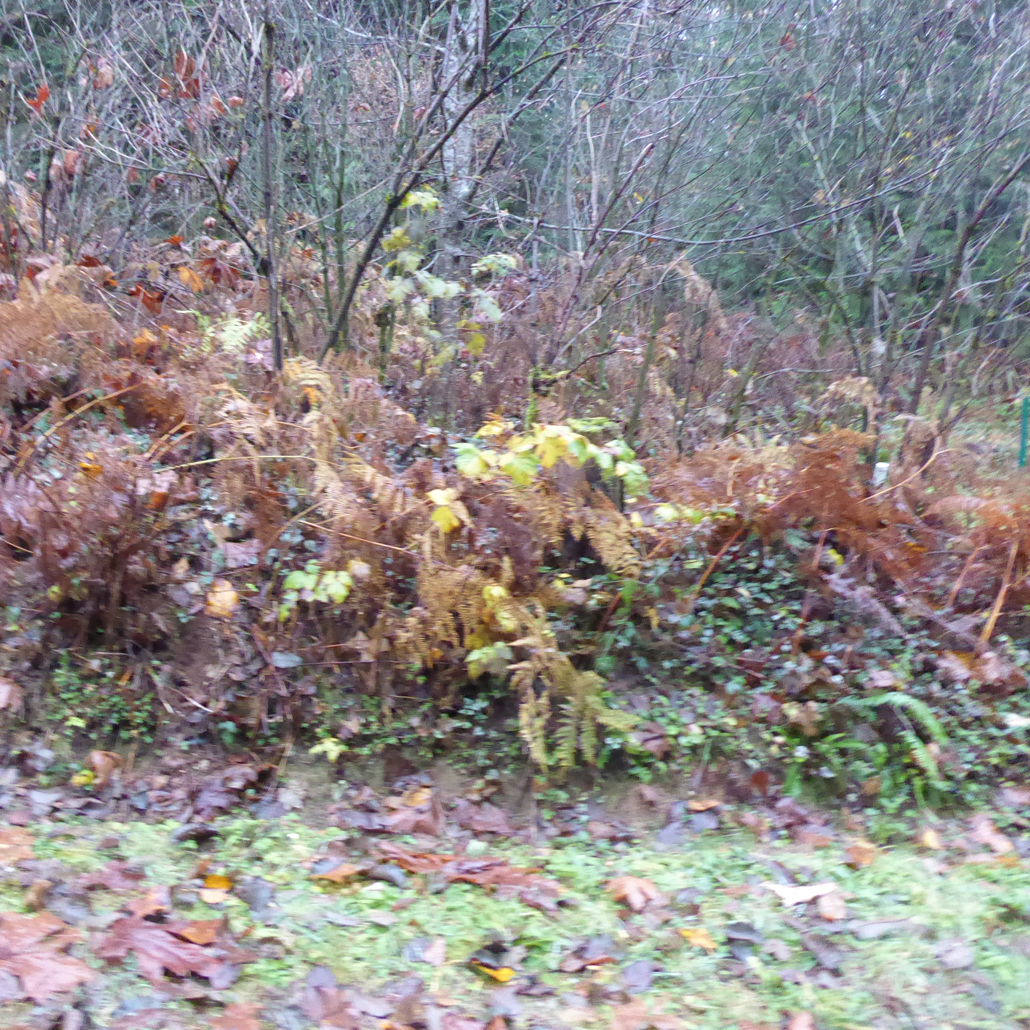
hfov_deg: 52.9
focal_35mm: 30
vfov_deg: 54.0
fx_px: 1010
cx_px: 333
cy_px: 513
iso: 1600
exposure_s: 1/160
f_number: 3.3
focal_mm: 4.3
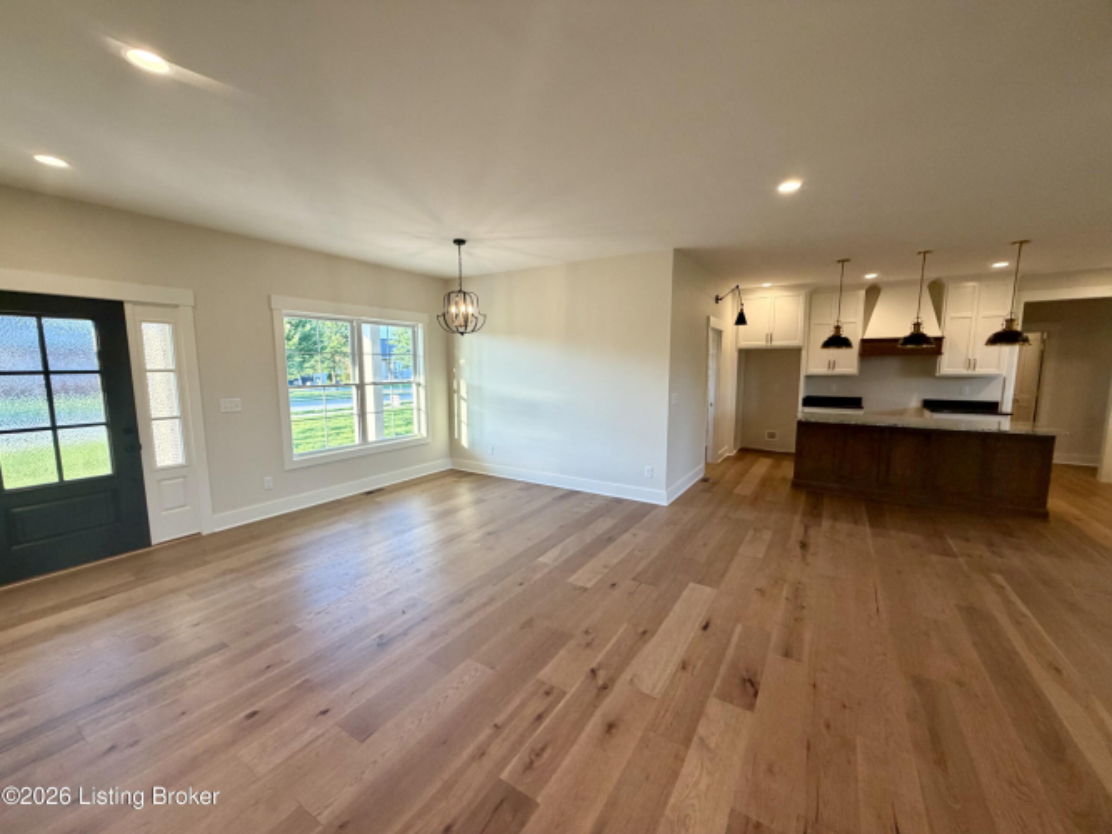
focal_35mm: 14
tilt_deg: -5.8
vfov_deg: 85.7
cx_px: 556
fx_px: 450
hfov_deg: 102.1
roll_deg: +0.6
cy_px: 417
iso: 250
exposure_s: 1/120
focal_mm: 2.22
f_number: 2.2
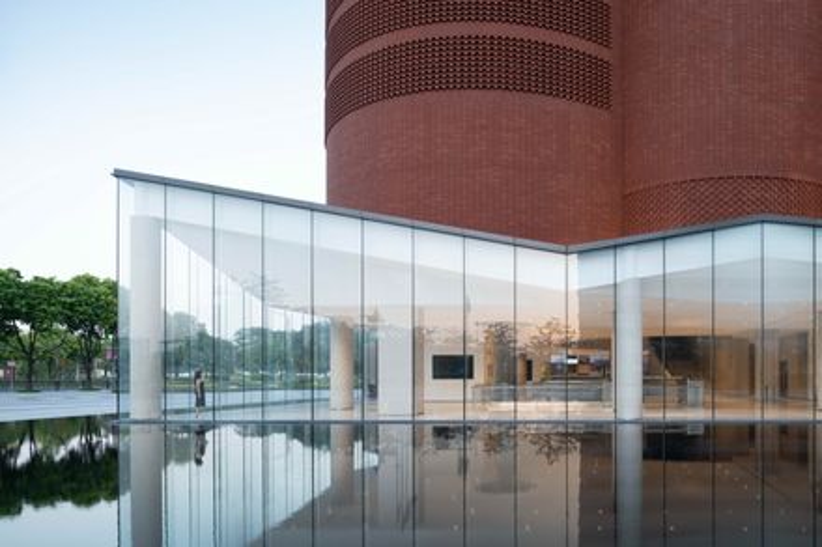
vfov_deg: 53.1
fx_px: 548
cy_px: 274
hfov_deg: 73.8
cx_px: 411
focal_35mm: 24
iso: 400
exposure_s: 1/15
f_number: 9
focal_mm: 24
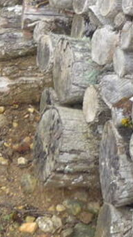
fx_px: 751
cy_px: -81
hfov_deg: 10.1
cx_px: 24
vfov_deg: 16.7
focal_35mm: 120
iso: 100
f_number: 3.3
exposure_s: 1/30
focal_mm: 4.7
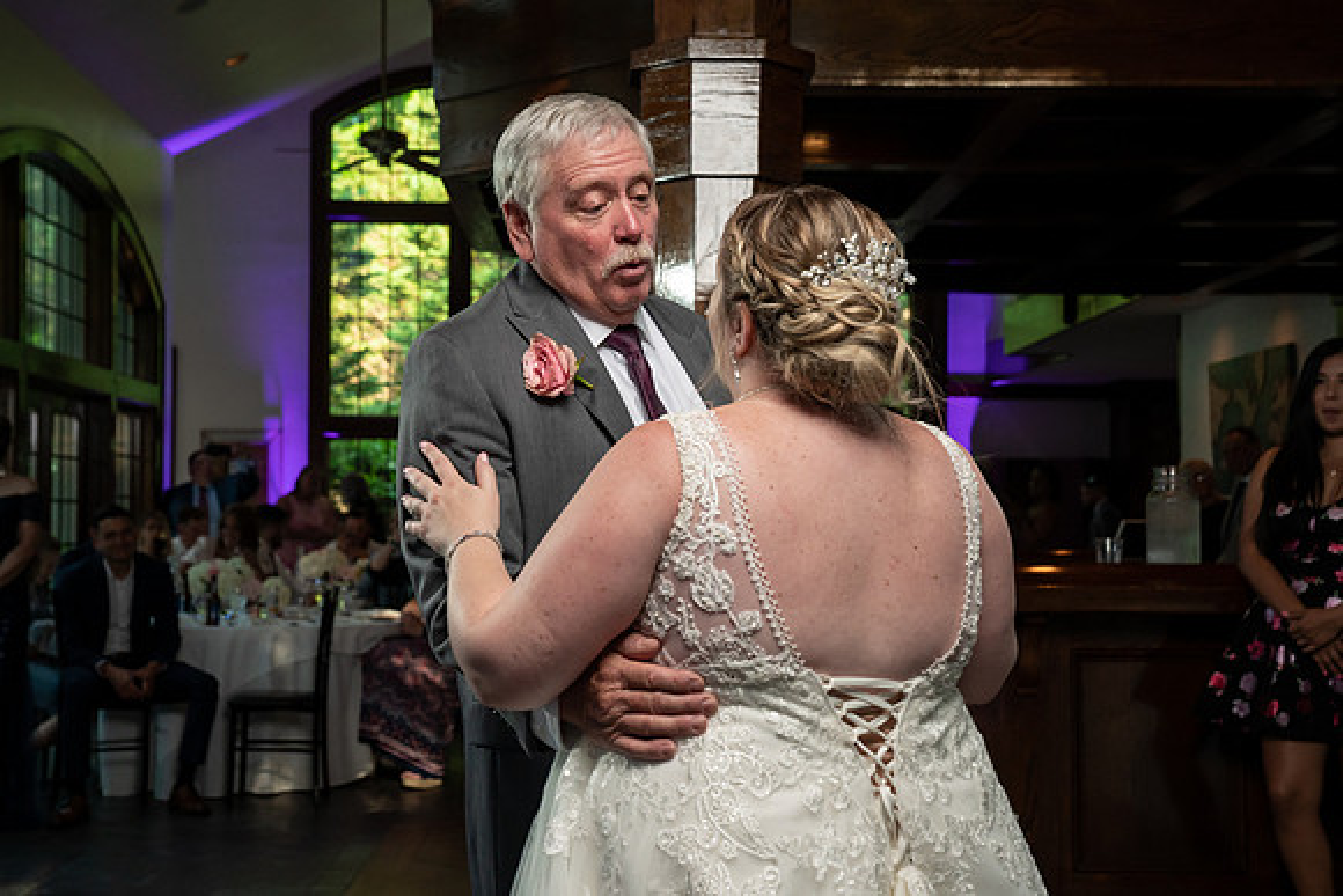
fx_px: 1943
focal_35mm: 52
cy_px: 447
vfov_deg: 26.0
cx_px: 685
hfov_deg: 38.1
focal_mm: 49
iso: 2000
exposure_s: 1/200
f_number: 5.6
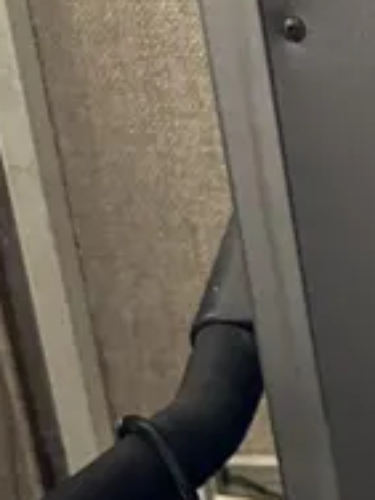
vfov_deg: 13.3
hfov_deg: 9.8
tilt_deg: -28.8
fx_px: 1892
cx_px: 944
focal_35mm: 131
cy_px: 952
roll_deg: +0.1
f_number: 1.78
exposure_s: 1/50
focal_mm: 6.86
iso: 500
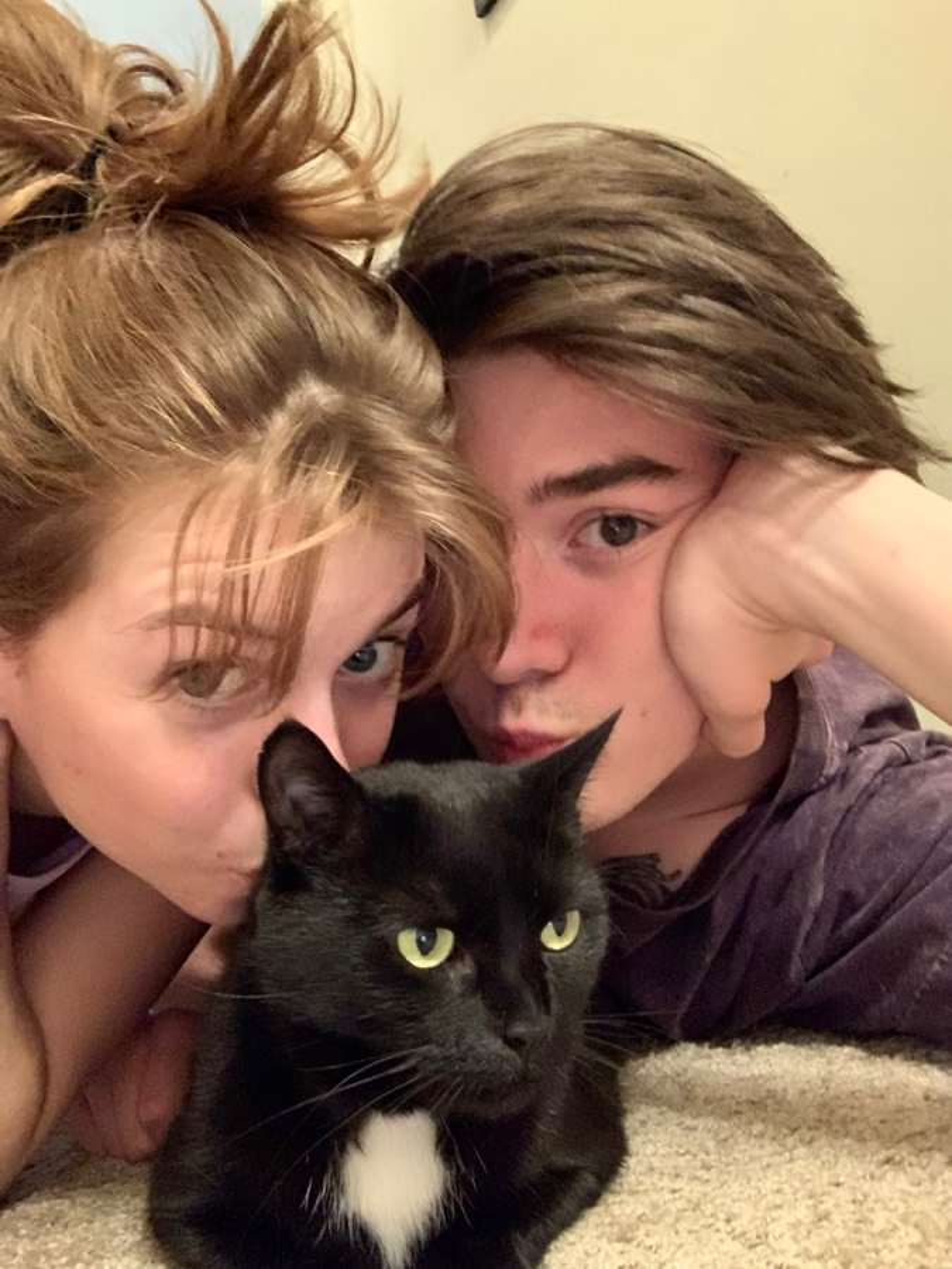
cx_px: 476
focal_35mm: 32
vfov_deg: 56.8
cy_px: 634
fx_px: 1173
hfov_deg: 44.2
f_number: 2.2
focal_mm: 2.87
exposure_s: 1/15
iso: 800
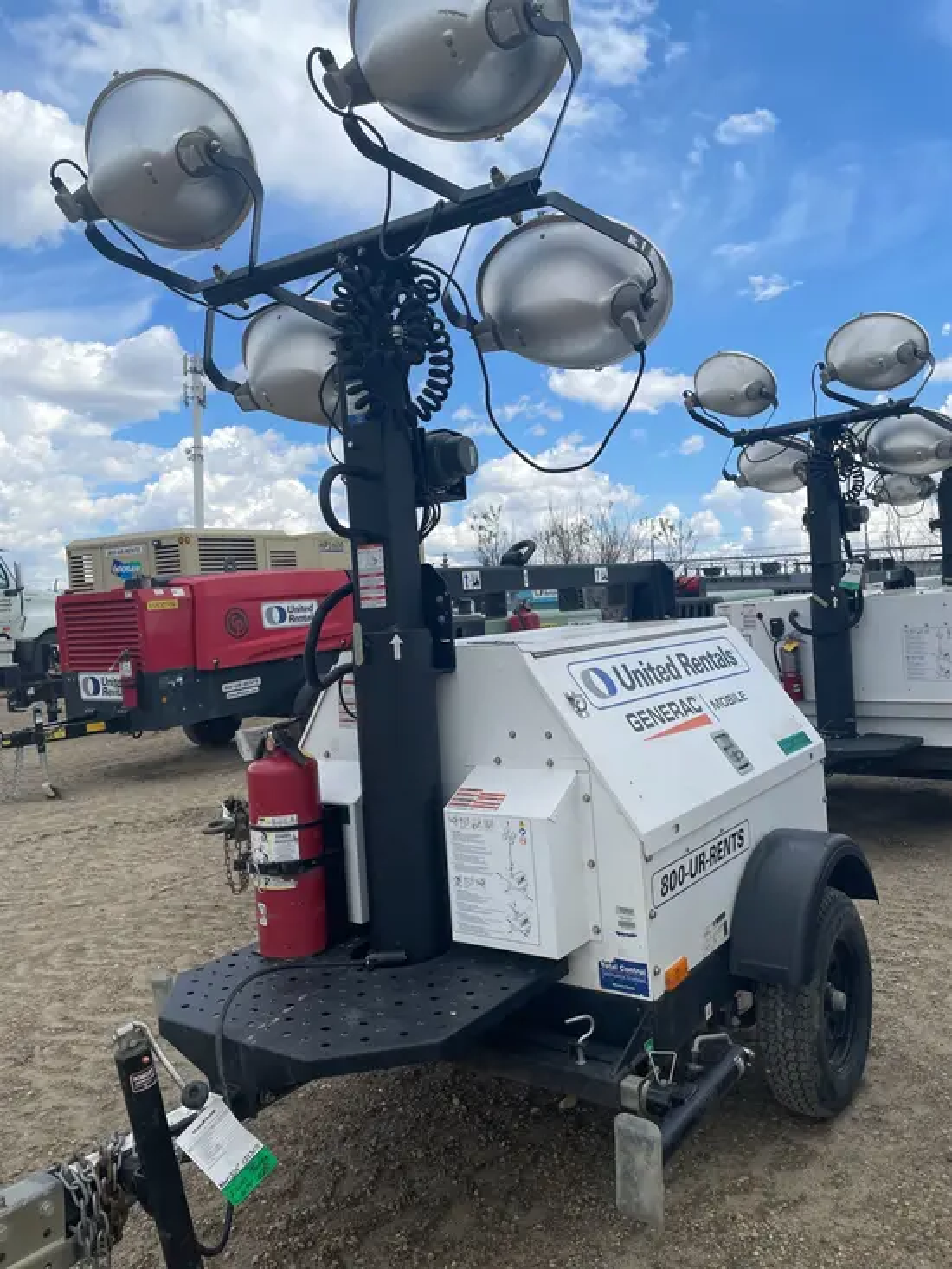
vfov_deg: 67.3
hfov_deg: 53.1
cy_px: 634
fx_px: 953
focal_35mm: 26
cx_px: 476
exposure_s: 1/3861
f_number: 1.6
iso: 32
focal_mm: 4.2
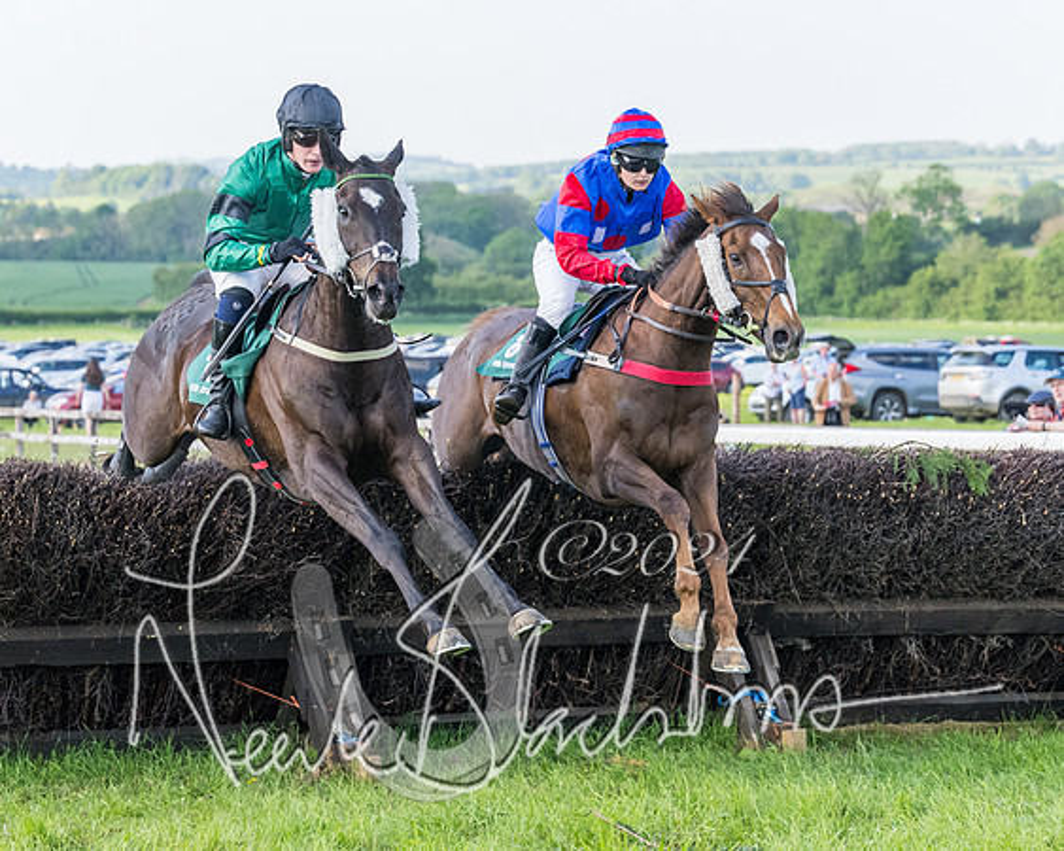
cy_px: 424
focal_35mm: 135
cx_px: 460
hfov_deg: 14.2
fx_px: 4259
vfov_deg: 11.4
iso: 800
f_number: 4
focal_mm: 70
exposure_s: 1/2500
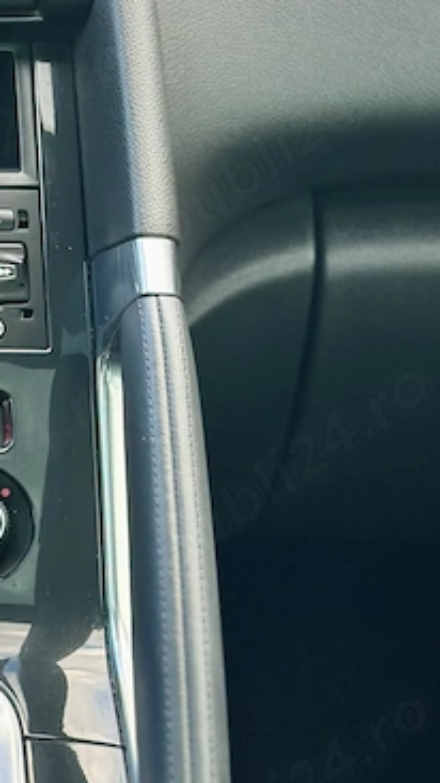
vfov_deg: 18.7
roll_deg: -1.9
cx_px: -160
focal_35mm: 114
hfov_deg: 10.4
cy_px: 215
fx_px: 2368
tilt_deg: -28.1
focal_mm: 6.86
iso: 125
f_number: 1.78
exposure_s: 1/172
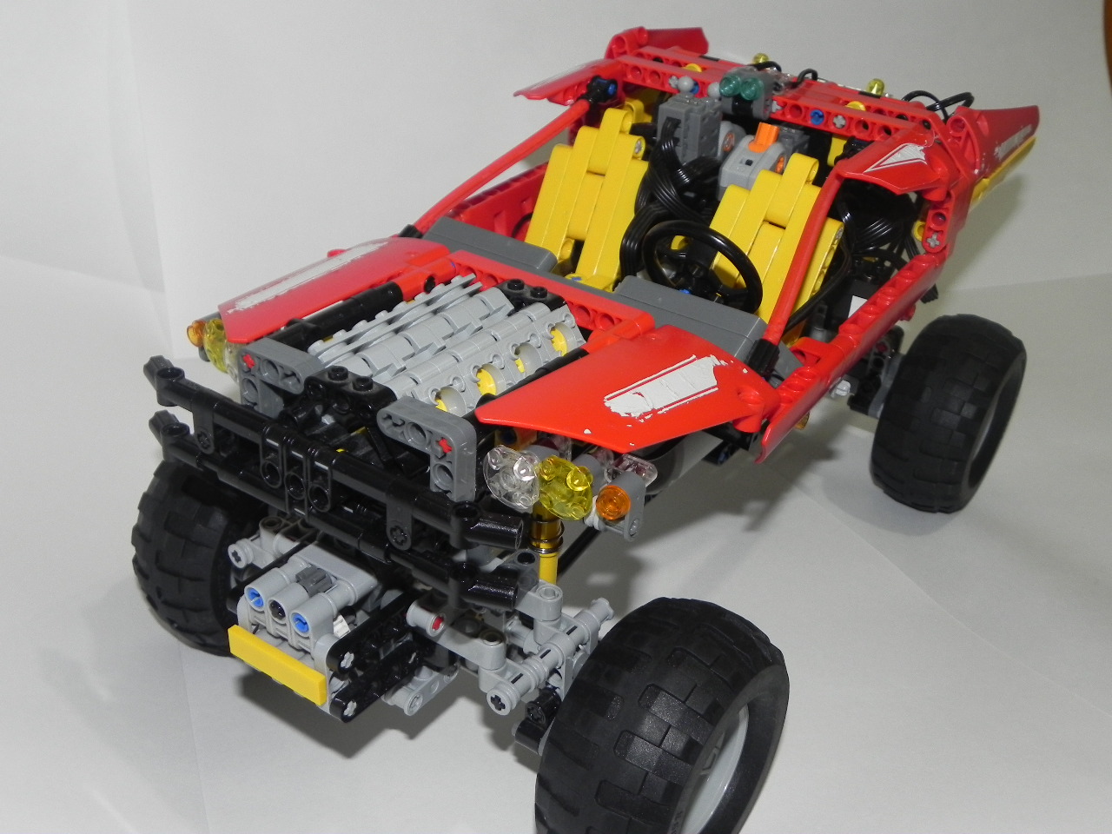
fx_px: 1189
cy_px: 417
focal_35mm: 37
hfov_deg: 50.1
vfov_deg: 38.7
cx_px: 556
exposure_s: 1/30
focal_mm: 6.6
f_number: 3.2
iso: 200
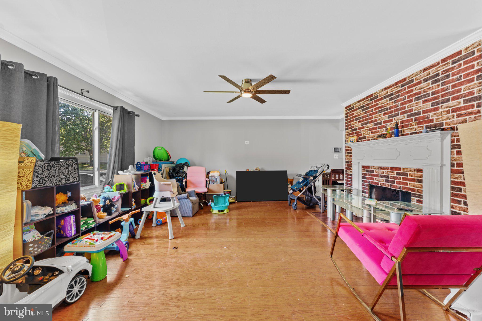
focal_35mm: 14
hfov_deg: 104.3
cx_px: 241
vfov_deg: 81.2
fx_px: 187
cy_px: 160
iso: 100
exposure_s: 2
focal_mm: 14
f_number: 8
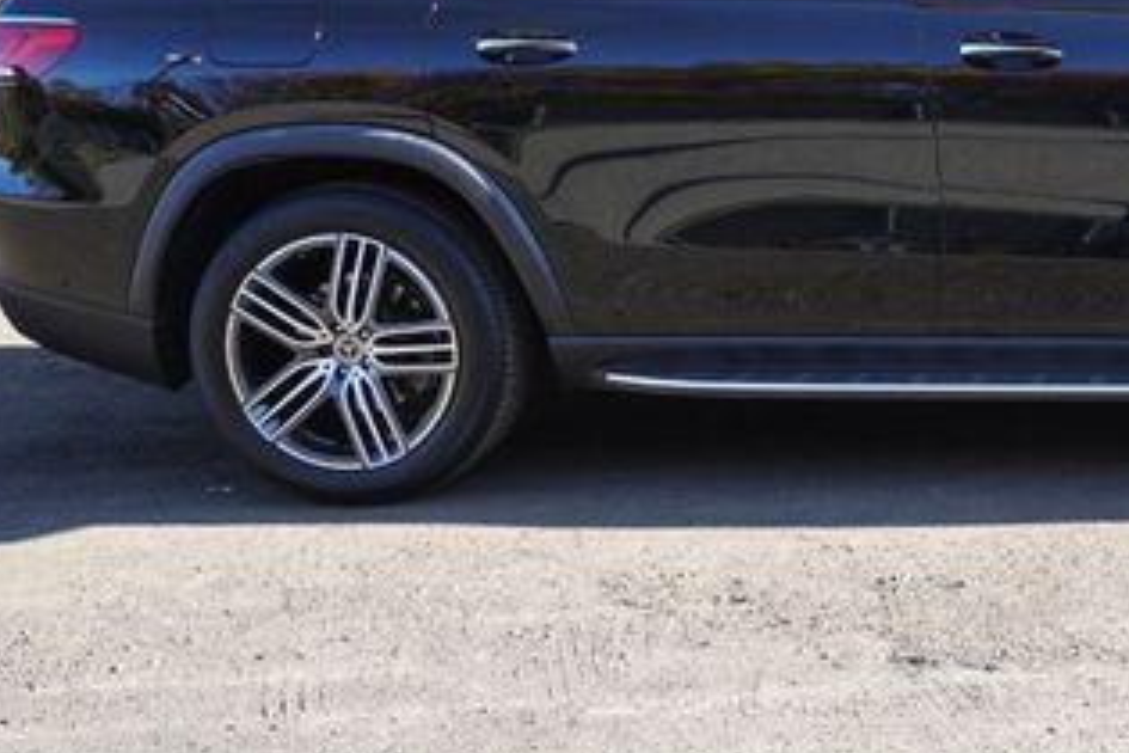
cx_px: 1004
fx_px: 1913
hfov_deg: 31.4
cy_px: 190
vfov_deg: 22.1
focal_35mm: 61
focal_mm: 20
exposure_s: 1/250
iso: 1000
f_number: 9
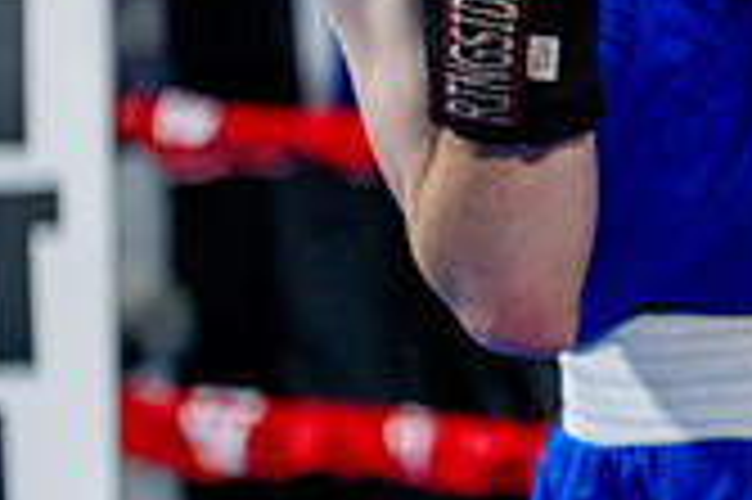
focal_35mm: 342
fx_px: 7137
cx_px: 1520
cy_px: 203
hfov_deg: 5.9
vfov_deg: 4.0
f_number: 2
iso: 4000
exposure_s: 1/1000
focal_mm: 84
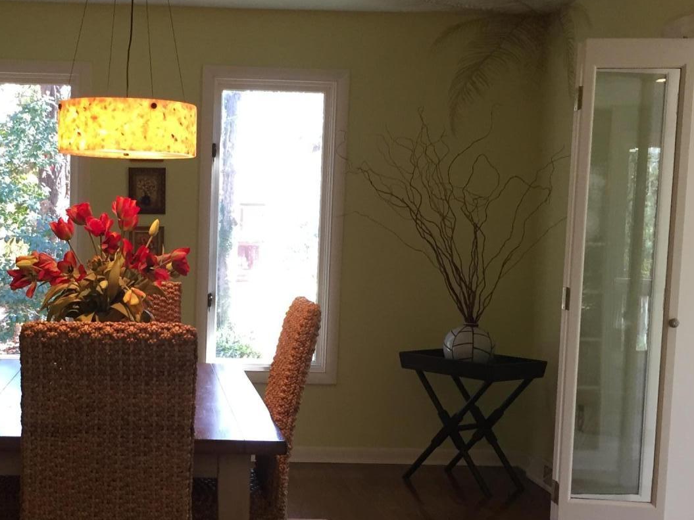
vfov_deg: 26.5
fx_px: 1103
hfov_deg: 34.4
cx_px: 200
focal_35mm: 55
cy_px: 331
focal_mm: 4.15
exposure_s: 1/30
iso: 50
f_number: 2.2
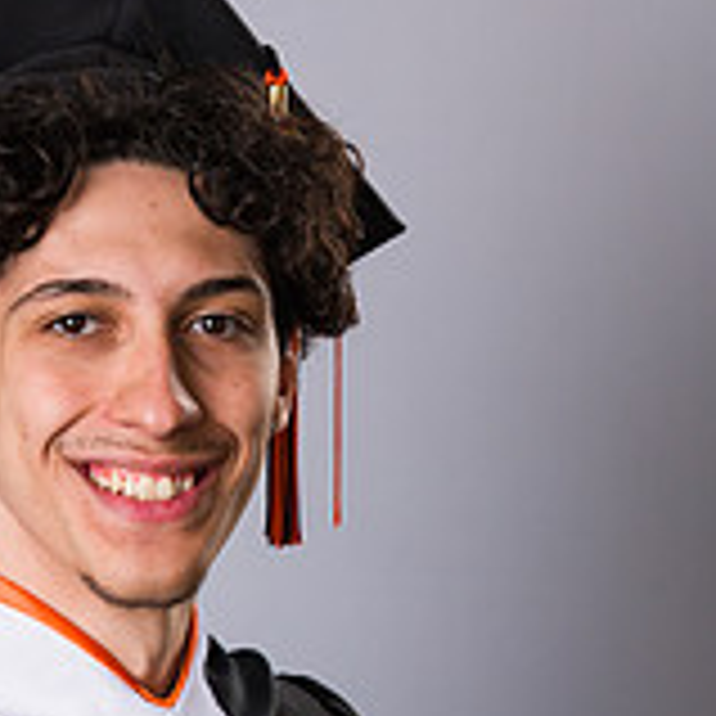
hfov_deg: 6.5
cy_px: 680
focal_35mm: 269
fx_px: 6295
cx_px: 115
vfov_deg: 6.5
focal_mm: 112
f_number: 8
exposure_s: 1/200
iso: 800
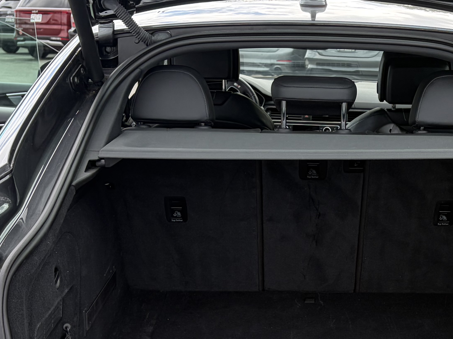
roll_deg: -0.8
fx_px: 890
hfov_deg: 28.3
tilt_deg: -15.7
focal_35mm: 68
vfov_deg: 21.3
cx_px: 323
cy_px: 272
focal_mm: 5.96
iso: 64
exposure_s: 1/571
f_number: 1.6
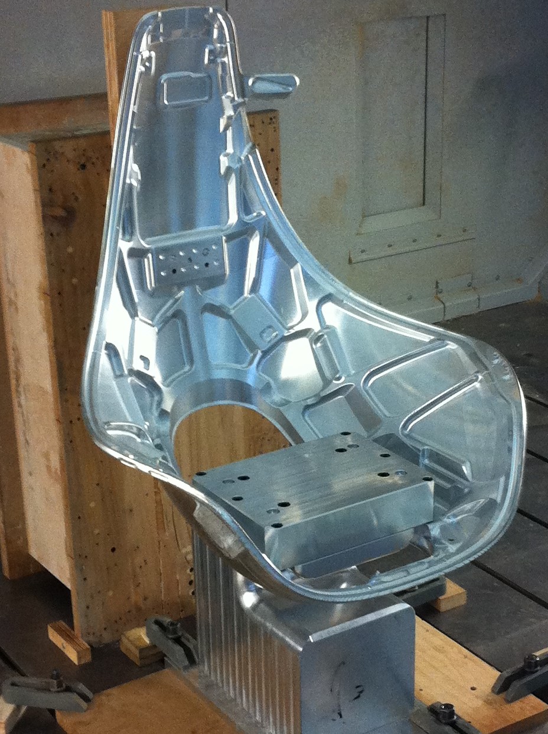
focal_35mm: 35
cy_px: 367
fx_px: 741
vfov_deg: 52.7
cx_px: 274
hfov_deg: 40.6
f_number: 2.8
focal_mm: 3.85
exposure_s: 1/15
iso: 160
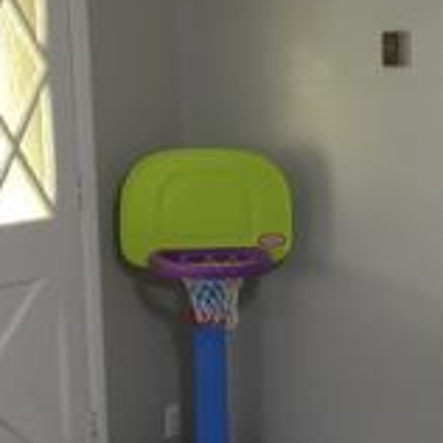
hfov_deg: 16.3
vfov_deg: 16.7
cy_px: 322
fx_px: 1506
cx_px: 463
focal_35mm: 104
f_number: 2.2
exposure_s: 1/30
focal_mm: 4.15
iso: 80
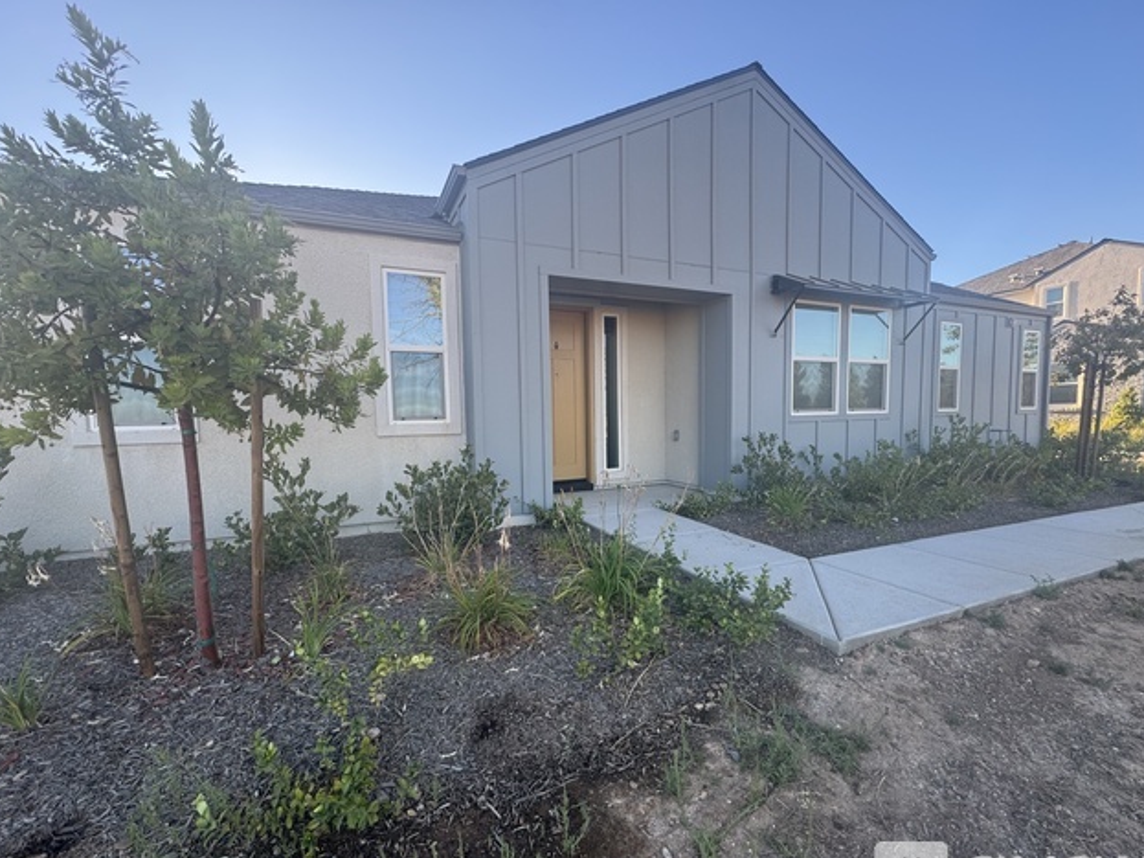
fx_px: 496
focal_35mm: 15
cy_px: 456
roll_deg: +1.3
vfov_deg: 81.6
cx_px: 559
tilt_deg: -4.0
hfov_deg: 98.2
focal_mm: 2.22
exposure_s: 1/214
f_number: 2.2
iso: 40
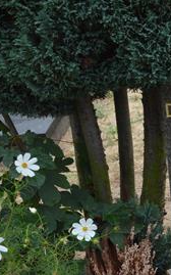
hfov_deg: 14.3
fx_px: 597
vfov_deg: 25.6
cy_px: 200
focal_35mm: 80
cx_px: 314
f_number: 5.6
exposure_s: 1/125
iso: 250
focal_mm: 22
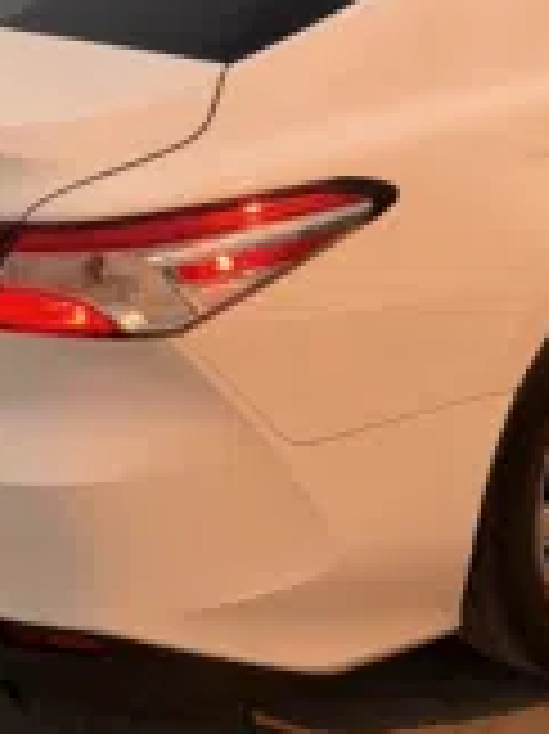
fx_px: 1800
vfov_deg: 22.3
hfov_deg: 16.7
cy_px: 25
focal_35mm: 85
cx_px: 634
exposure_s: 1/50
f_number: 1.6
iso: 250
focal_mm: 5.96
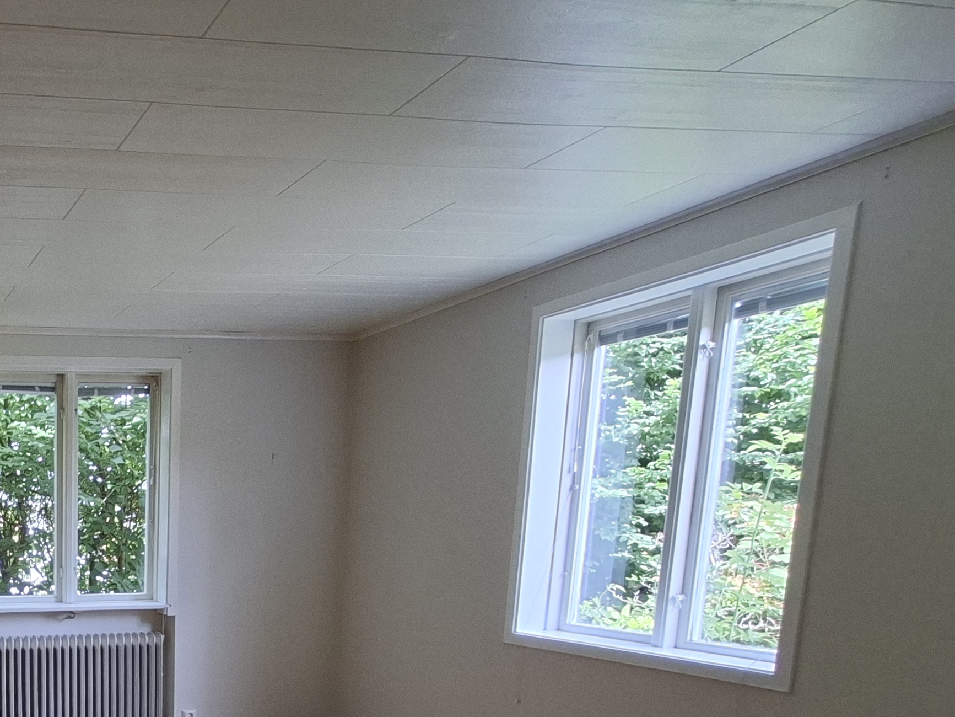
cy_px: 662
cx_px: 2
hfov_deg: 49.1
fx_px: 828
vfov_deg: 42.4
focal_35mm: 30
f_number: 2.2
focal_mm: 1.74
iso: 50
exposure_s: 1/40
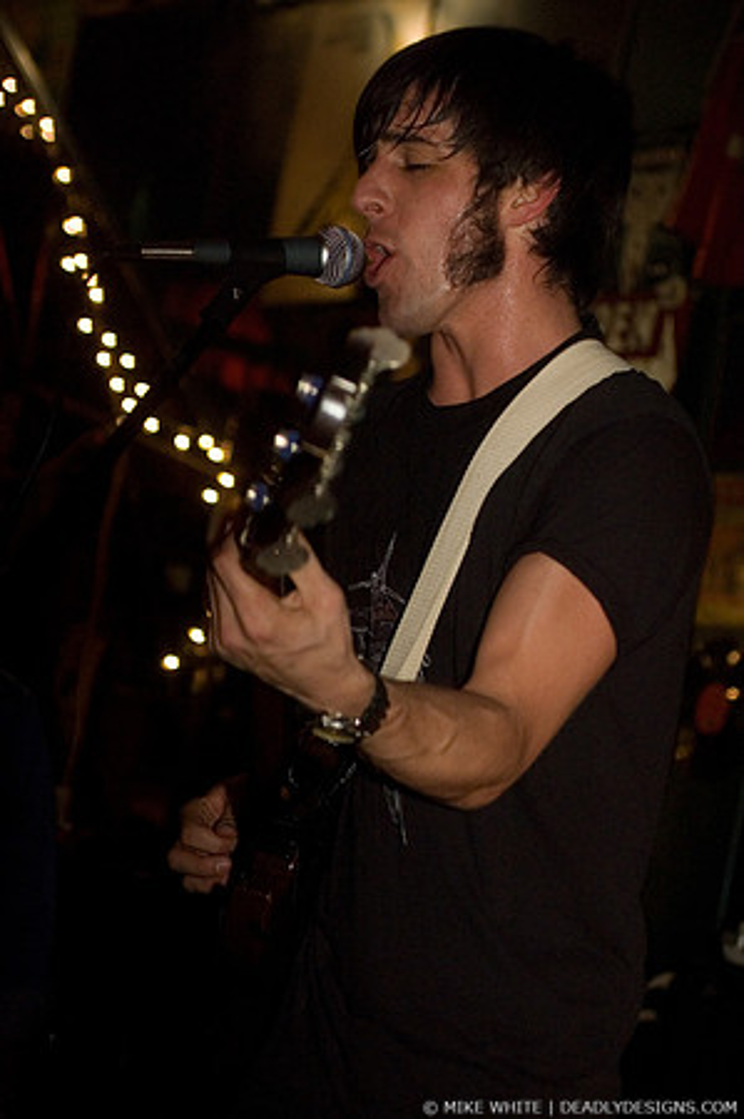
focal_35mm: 78
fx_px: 2423
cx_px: 372
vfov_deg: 26.0
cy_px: 560
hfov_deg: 17.5
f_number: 2.8
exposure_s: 1/40
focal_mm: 52
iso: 800
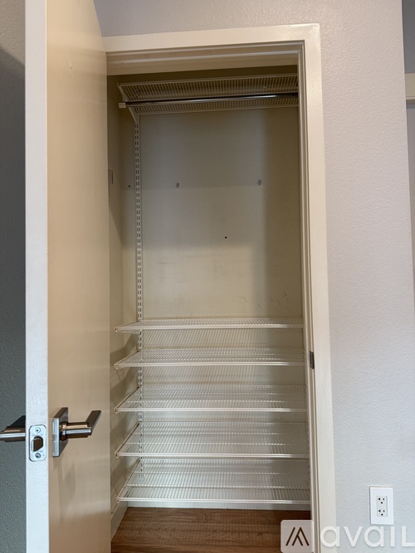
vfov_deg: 71.6
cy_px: 276
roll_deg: +1.2
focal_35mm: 24
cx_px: 208
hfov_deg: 56.8
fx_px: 384
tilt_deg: +2.5
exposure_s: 1/60
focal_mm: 6.76
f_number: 1.78
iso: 250
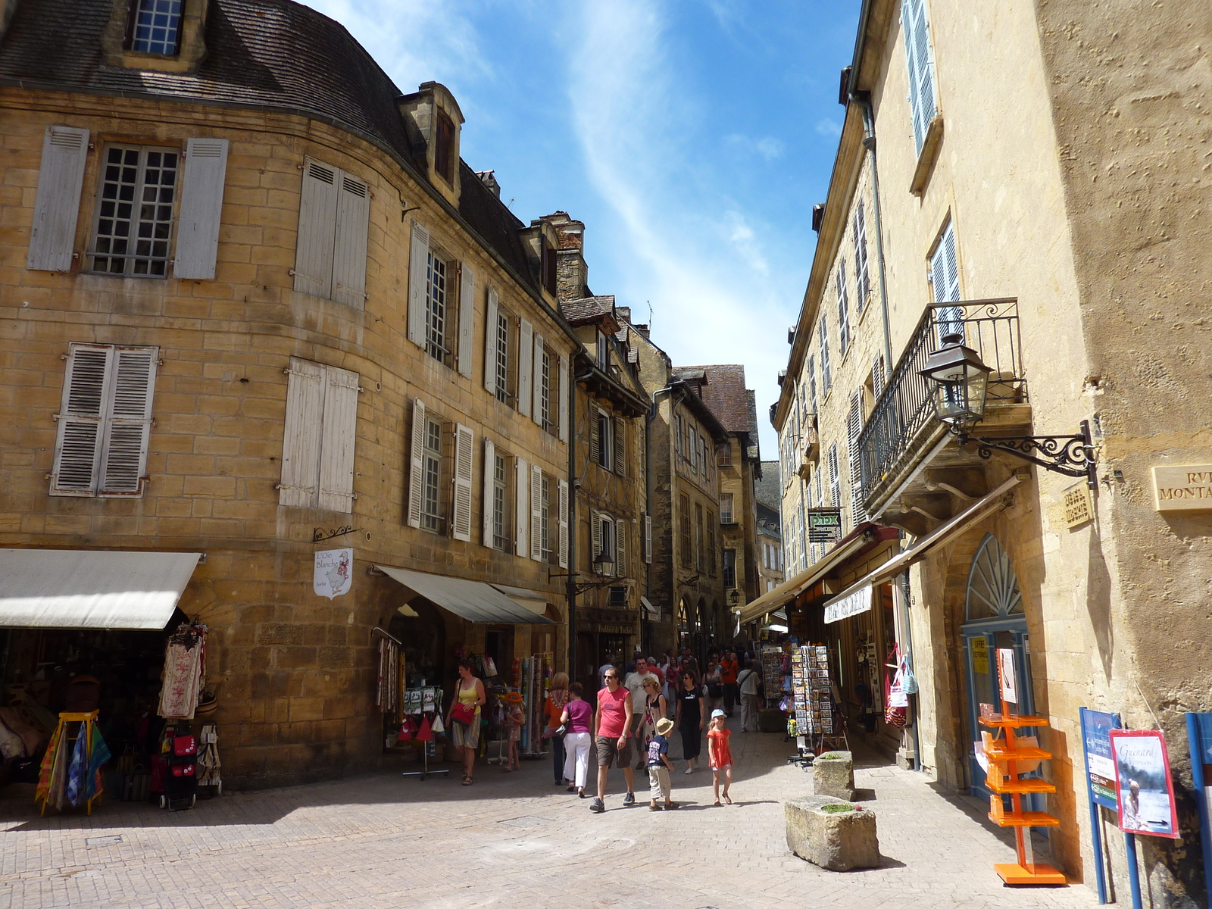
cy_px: 454
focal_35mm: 25
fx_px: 875
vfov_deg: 54.9
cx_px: 606
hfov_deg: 69.4
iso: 80
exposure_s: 1/500
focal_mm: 4.1
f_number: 4
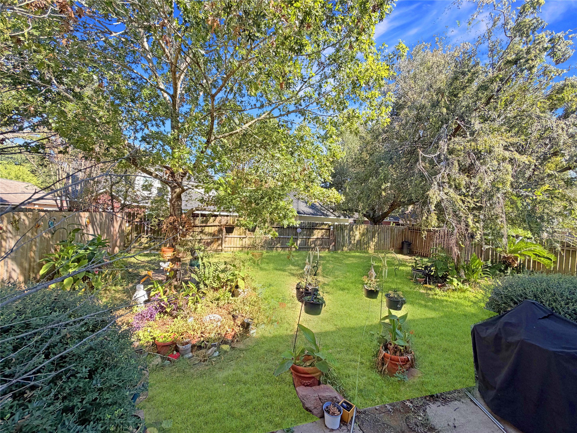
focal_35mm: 14
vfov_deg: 85.7
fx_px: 233
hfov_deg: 102.1
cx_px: 288
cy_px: 216
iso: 64
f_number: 2.2
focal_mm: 2.22
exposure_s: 1/475
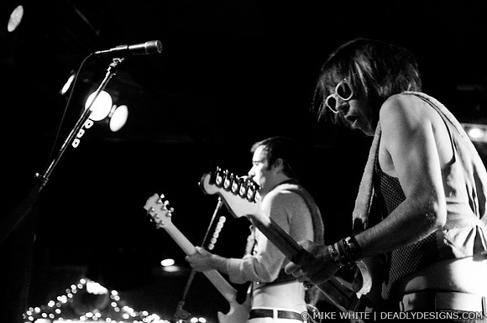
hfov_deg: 26.0
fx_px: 1054
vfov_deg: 17.4
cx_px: 244
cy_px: 162
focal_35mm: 78
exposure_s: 1/40
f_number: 2.8
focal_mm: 52
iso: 1250
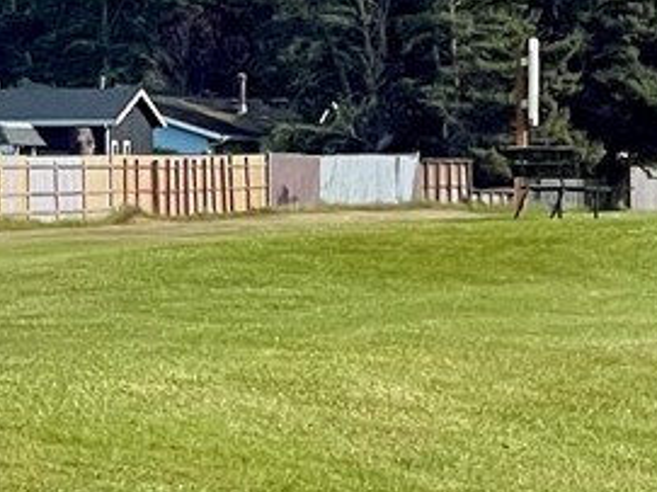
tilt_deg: -0.9
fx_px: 7171
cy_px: 204
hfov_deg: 5.2
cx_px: 1118
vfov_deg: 3.9
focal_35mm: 378
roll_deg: +0.1
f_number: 2.2
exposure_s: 1/1309
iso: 20
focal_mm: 7.5
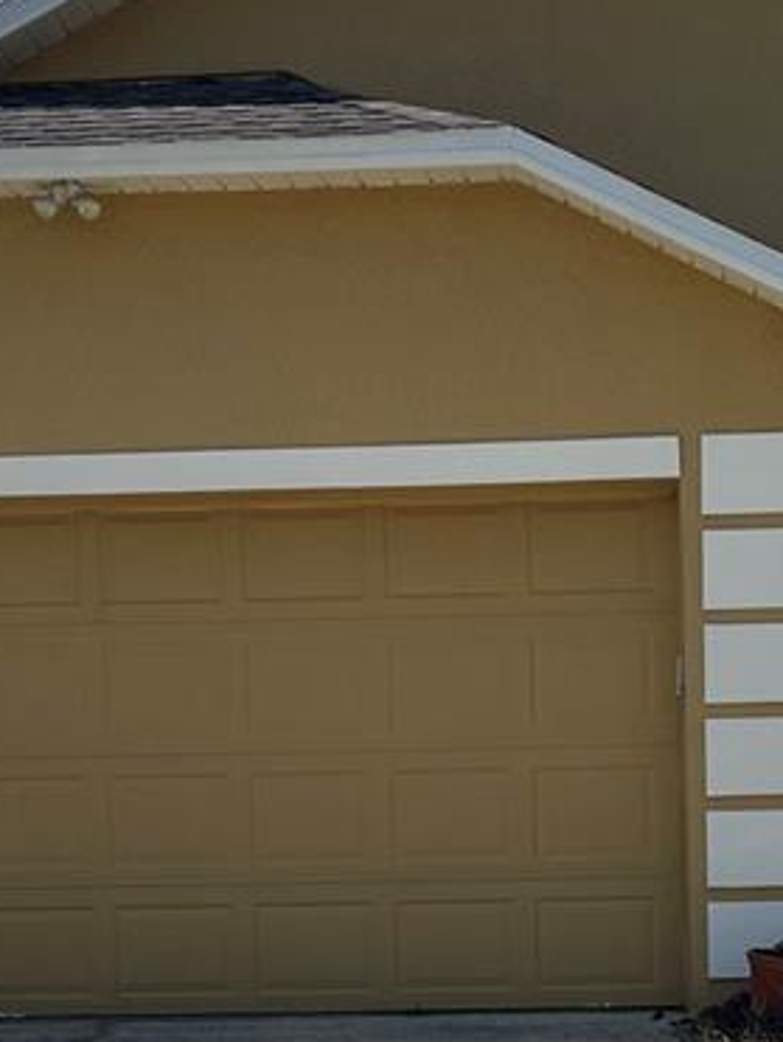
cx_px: 570
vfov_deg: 22.4
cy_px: 1048
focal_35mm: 84
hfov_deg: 17.5
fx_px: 2529
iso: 32
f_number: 1.6
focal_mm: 4.2
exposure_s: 1/4651
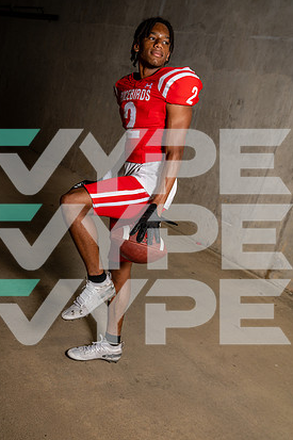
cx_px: 135
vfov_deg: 53.1
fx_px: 440
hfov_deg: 36.8
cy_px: 238
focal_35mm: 36
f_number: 5.6
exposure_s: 1/200
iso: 100
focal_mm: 33
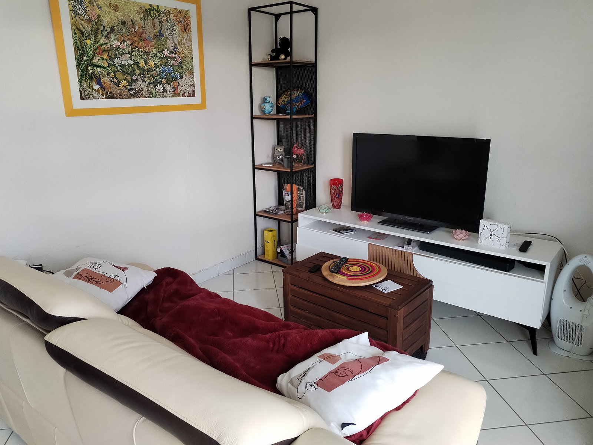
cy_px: 222
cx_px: 296
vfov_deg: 48.2
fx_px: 497
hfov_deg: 61.7
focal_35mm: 29
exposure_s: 1/50
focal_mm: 4.75
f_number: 1.8
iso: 490
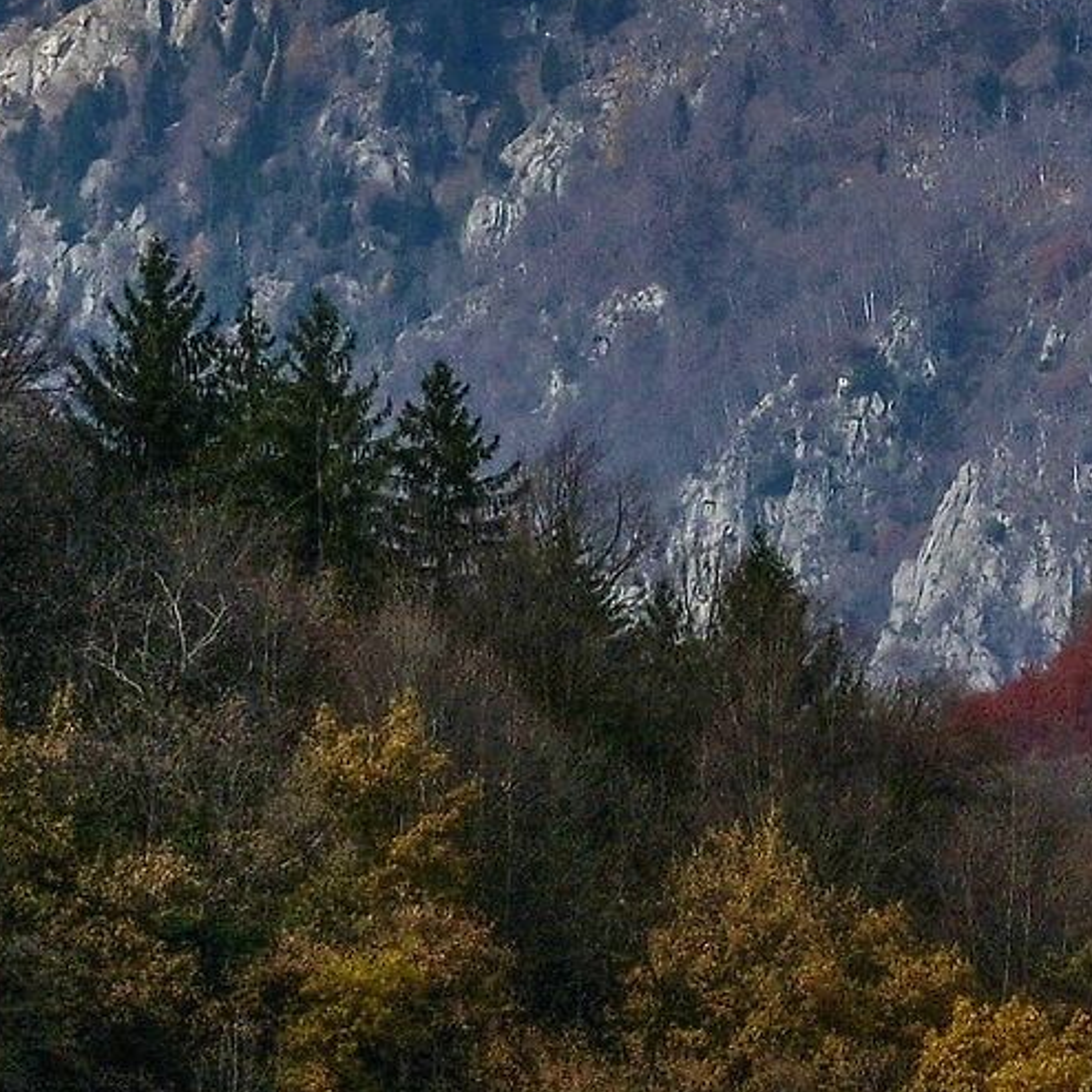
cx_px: 1207
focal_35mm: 648
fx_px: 23127
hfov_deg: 2.7
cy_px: -637
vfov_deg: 2.7
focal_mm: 105
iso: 100
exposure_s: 1/1000
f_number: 8
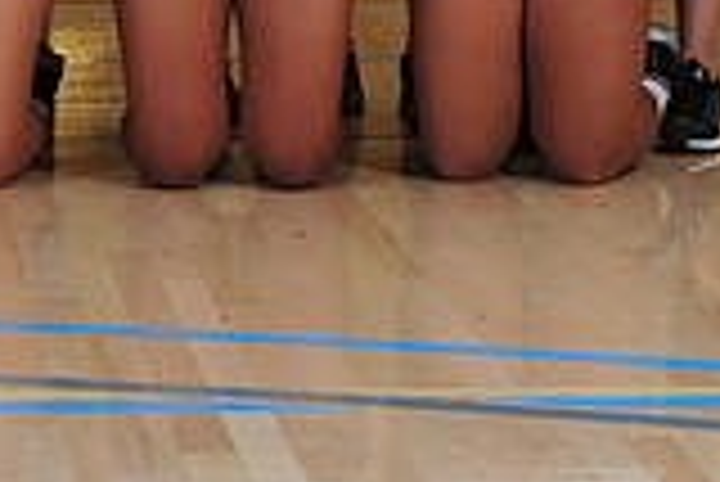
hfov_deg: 11.1
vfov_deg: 7.4
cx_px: -189
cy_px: -365
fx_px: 3623
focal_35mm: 181
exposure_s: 1/125
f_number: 5.6
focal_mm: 50
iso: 400
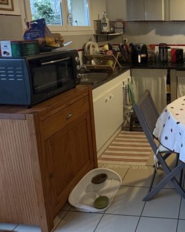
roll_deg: +0.7
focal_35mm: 31
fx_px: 212
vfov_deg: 54.8
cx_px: 188
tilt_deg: -8.6
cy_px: 61
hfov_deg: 40.8
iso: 320
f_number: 2.2
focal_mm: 2.22
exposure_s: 1/50
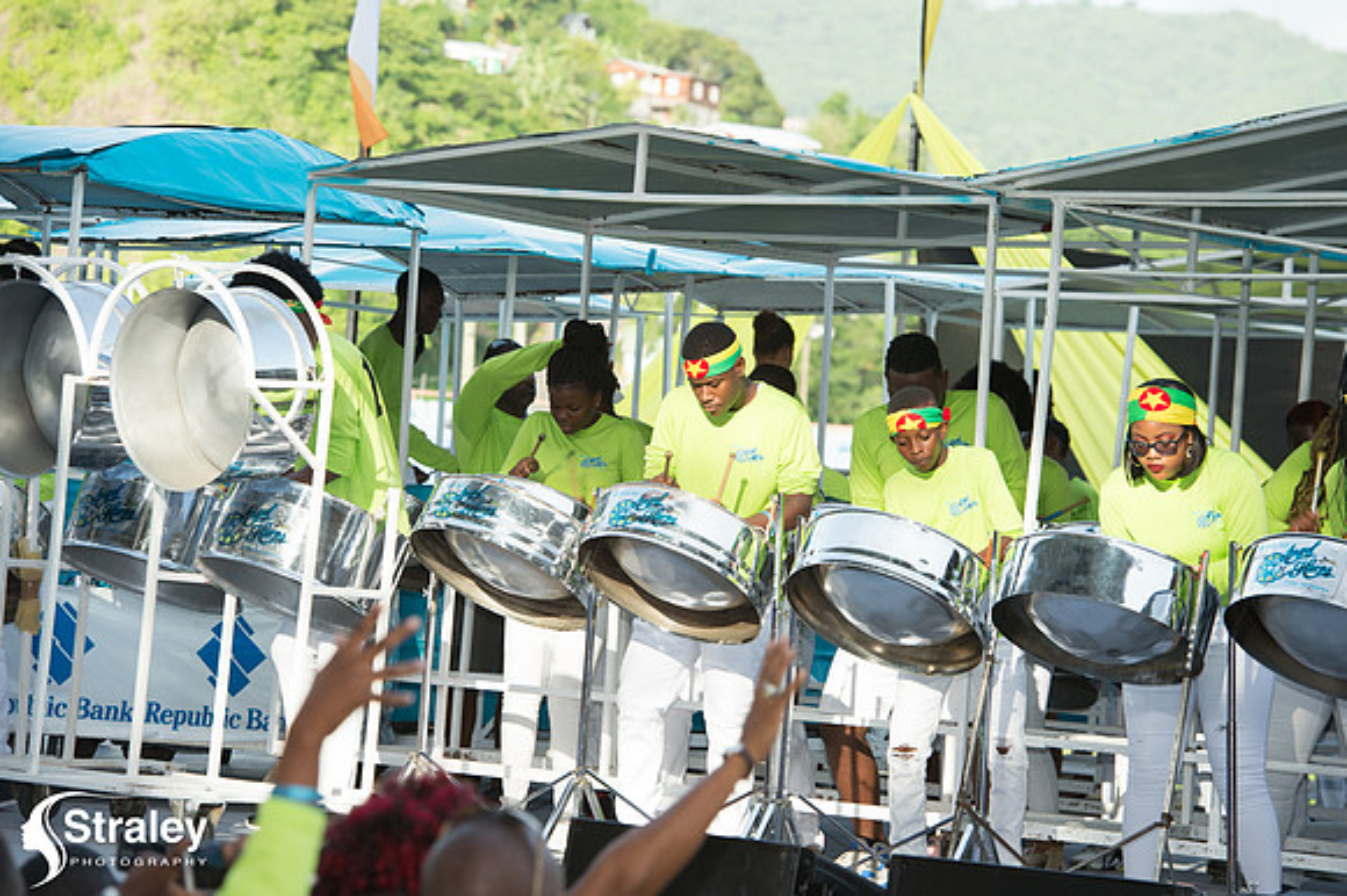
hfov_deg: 15.2
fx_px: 5048
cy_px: 448
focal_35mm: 135
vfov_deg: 10.1
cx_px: 674
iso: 250
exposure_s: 1/160
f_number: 7.1
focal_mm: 135
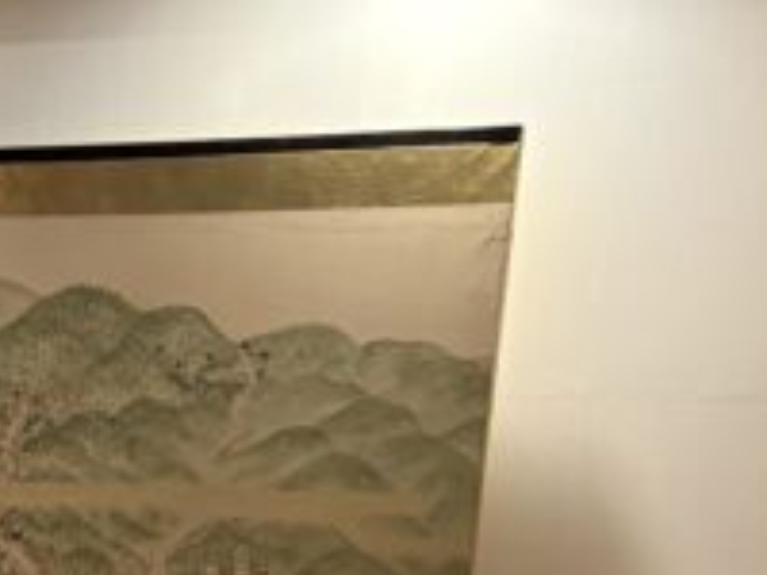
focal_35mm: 100
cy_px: 824
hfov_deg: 16.6
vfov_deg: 14.0
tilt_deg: -9.8
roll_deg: -0.7
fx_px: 2216
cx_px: -591
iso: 400
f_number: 1.6
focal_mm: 5.96
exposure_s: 1/40
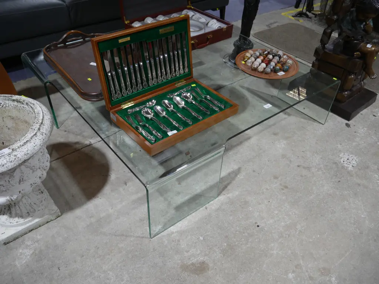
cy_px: 142
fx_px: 307
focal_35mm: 28
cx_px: 190
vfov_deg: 49.7
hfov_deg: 63.4
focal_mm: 14
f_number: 3.5
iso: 250
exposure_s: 1/60
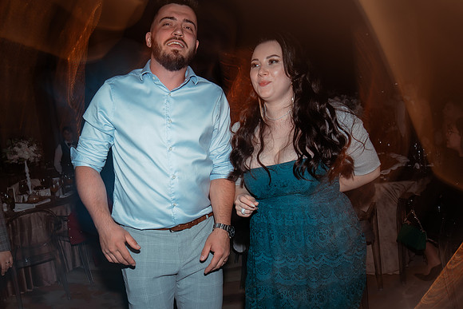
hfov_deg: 57.4
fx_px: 416
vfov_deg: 40.6
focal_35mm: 32
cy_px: 181
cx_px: 170
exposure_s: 1/4
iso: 100
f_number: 8
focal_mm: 24
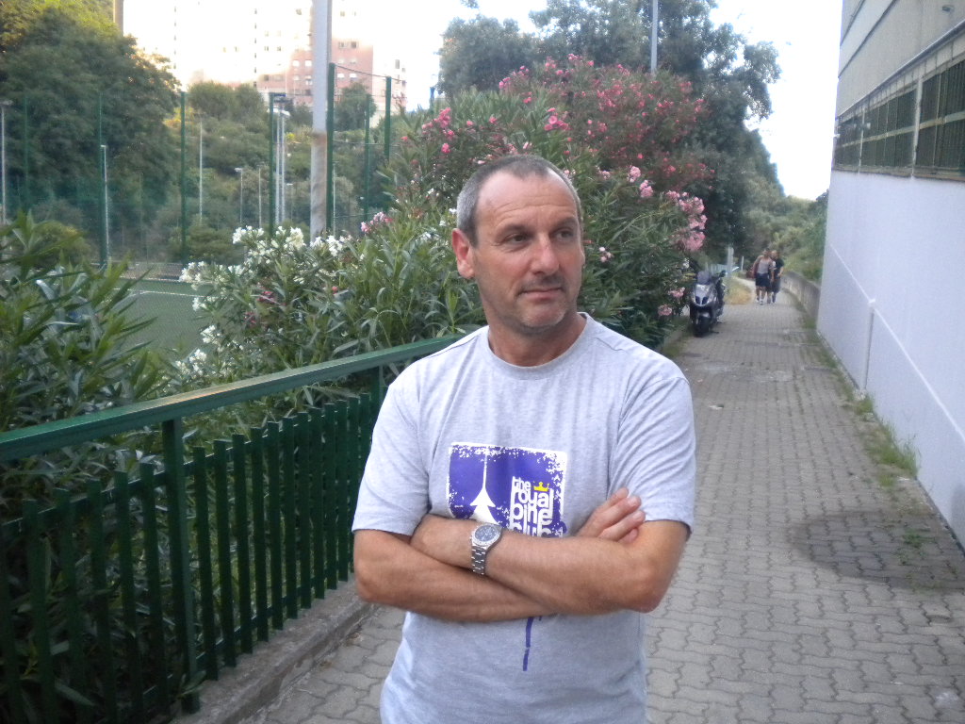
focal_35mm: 35
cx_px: 482
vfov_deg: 40.7
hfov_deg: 52.6
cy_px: 362
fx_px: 976
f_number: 3.1
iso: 400
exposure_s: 1/285
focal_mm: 6.3
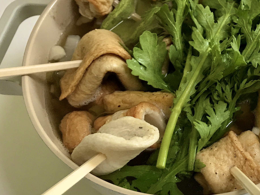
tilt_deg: -53.7
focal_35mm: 62
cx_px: 280
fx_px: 466
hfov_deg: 28.6
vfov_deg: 23.6
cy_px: 87
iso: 25
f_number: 1.8
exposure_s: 1/40
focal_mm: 3.99
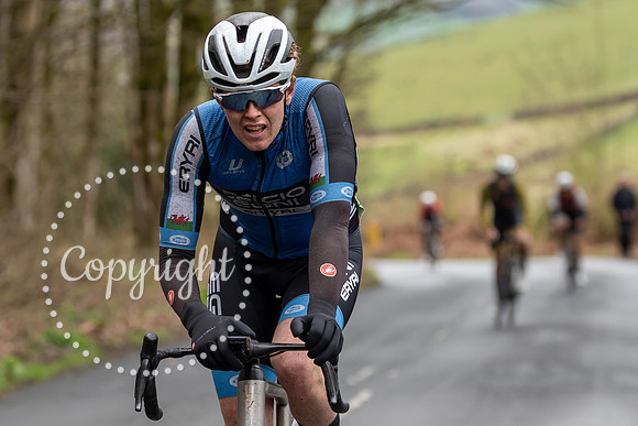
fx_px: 4159
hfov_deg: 8.8
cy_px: 160
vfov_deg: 5.9
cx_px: 341
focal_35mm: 235
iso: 640
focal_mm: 112
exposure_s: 1/1000
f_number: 3.5
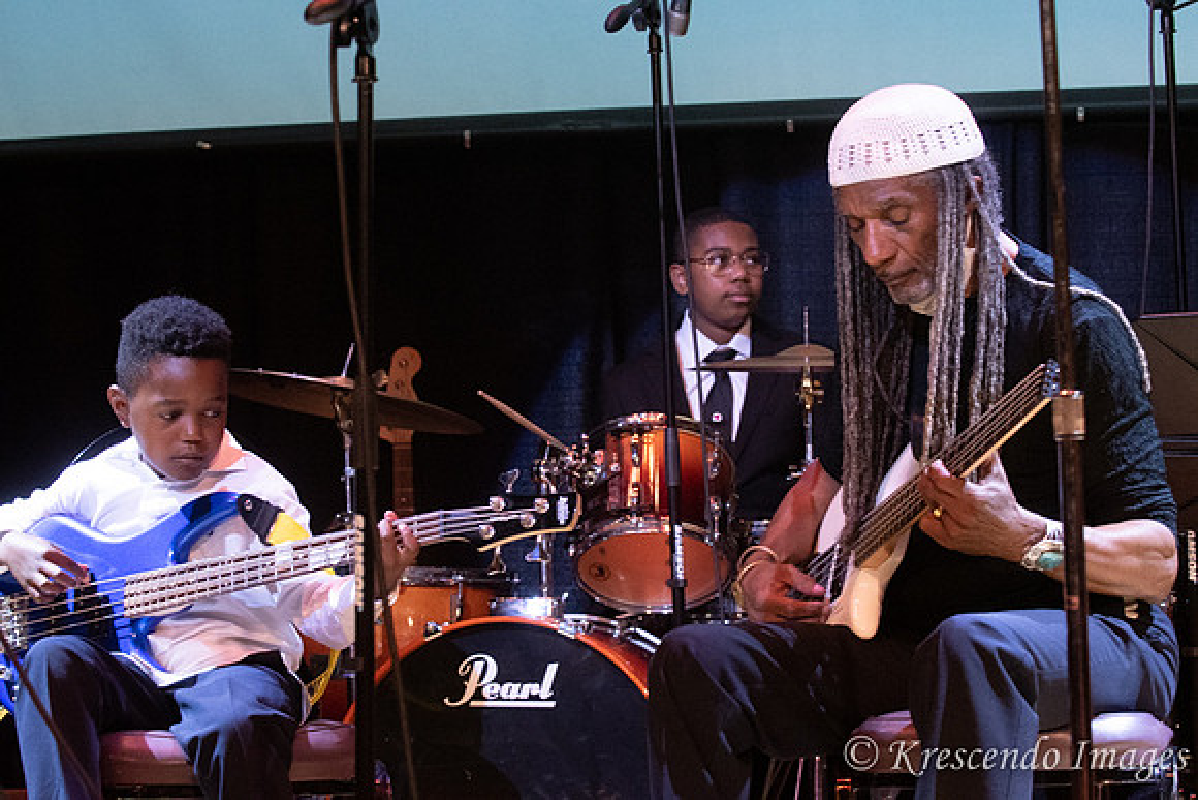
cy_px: 400
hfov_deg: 19.5
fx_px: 3495
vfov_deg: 13.0
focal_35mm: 105
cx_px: 599
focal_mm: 70
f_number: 5.6
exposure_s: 1/200
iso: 3200
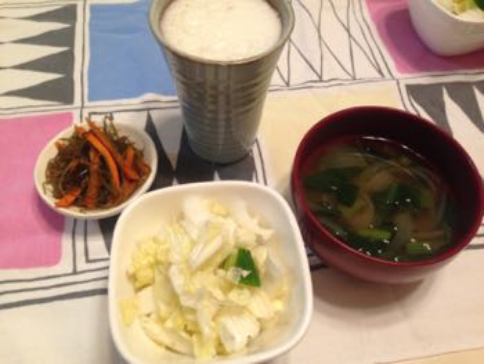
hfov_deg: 55.3
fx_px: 462
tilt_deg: -57.7
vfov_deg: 43.0
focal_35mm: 33
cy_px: 182
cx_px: 242
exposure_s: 1/20
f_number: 2.4
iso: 100
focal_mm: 4.12
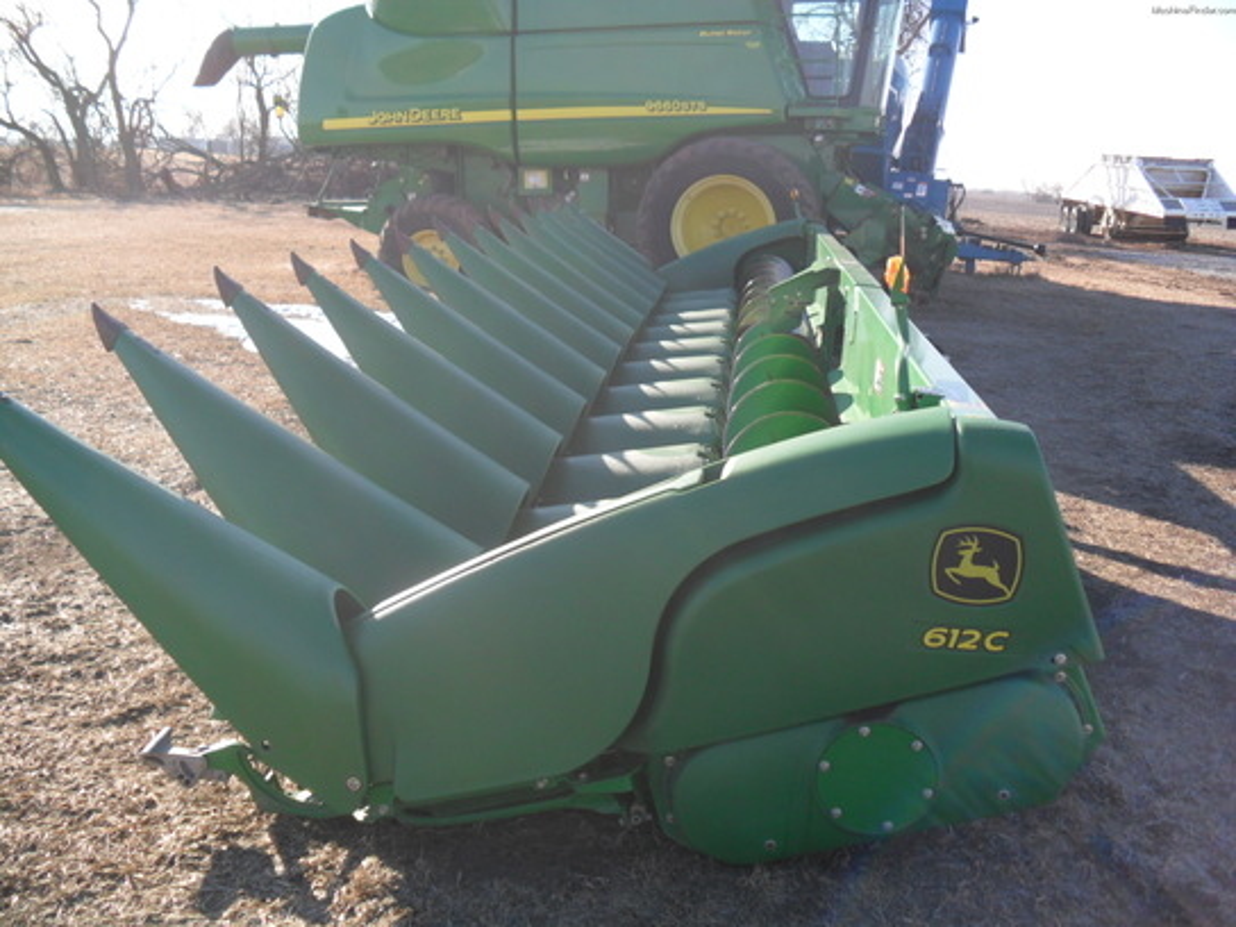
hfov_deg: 52.6
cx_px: 618
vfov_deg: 40.7
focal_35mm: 35
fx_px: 1250
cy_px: 464
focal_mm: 6.3
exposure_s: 1/350
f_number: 3
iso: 80
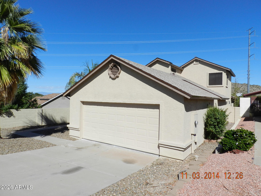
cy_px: 98
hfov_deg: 73.9
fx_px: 173
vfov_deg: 58.9
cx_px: 130
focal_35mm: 23
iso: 160
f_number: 5
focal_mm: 4
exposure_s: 1/1000
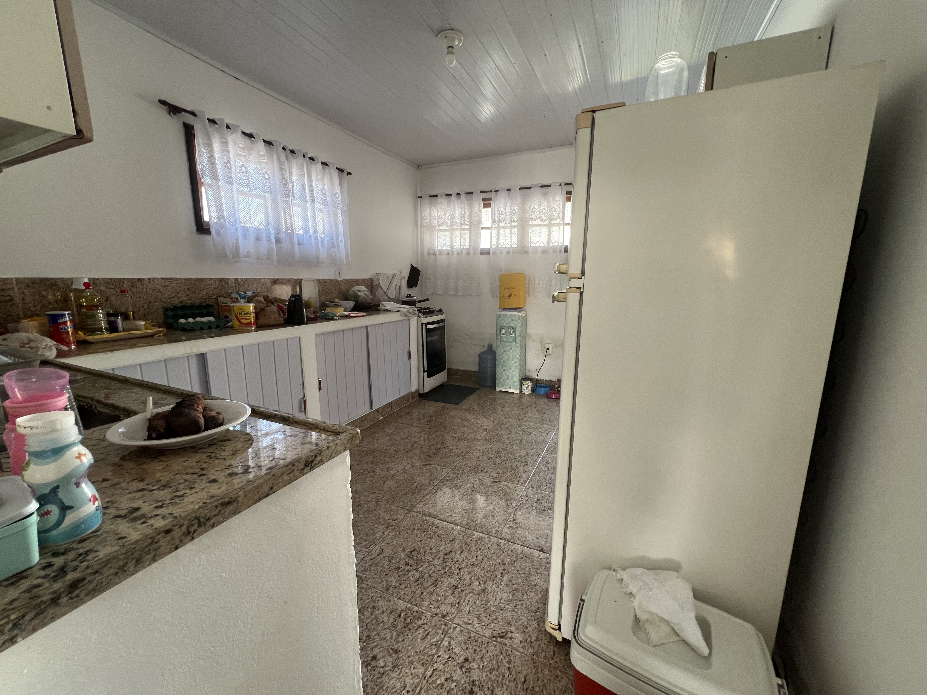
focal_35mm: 13
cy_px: 348
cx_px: 464
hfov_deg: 106.2
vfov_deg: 89.9
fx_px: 348
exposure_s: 1/99
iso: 125
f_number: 1.8
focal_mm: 1.57
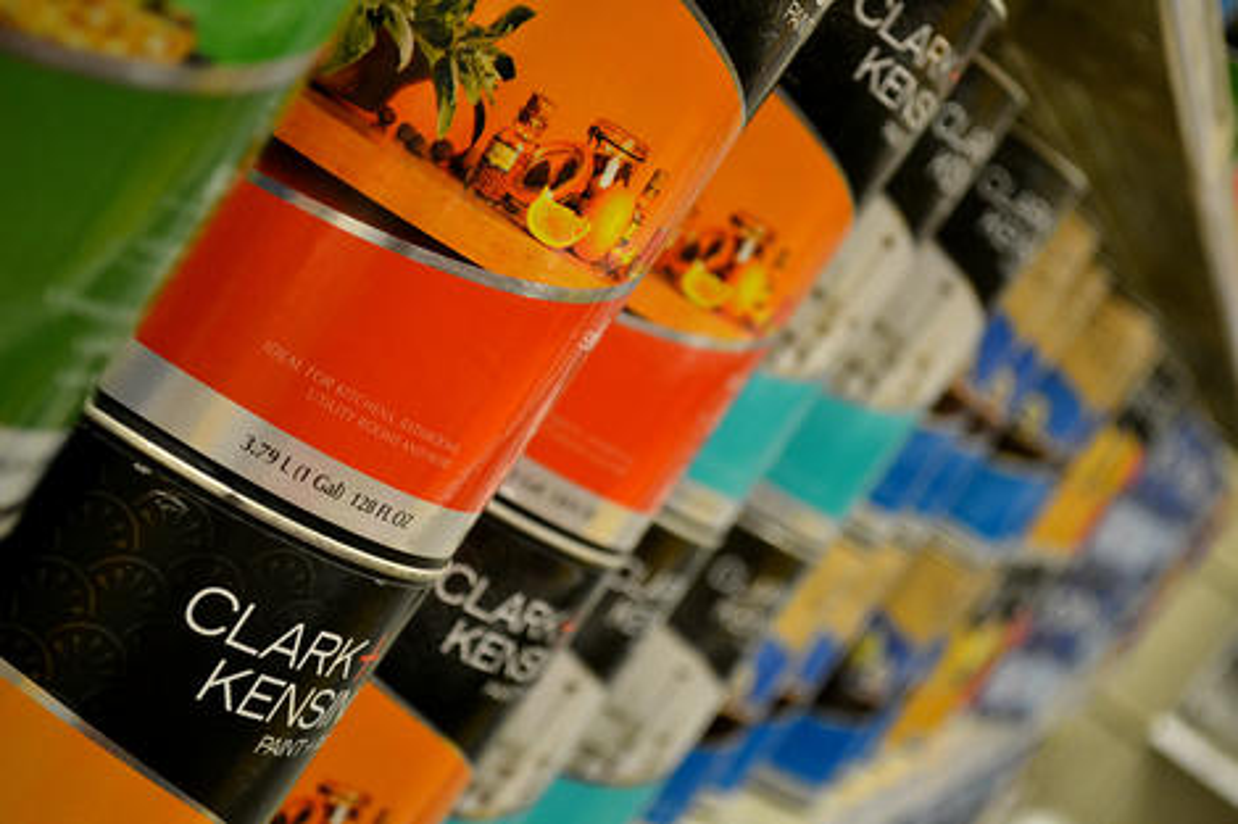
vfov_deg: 16.5
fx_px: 2836
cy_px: 412
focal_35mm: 82
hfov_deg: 24.6
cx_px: 619
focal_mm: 55
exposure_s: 1/50
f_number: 5.6
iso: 1600
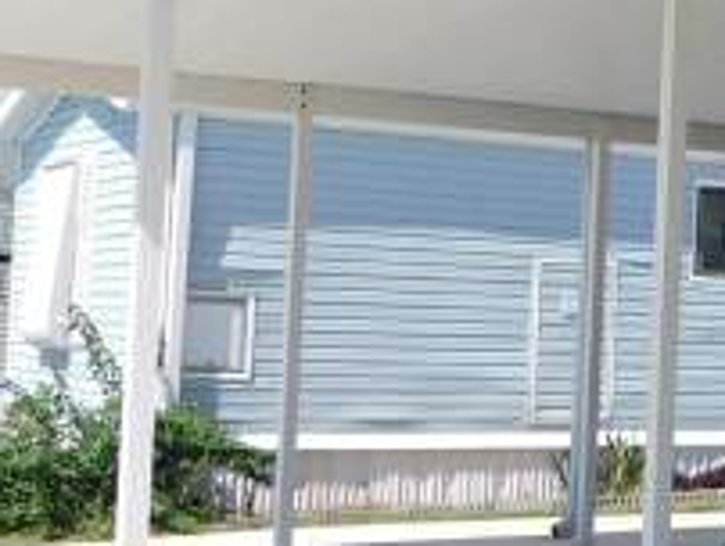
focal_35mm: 91
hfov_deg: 20.5
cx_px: 800
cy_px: 208
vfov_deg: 16.3
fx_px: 1908
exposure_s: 1/400
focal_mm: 4
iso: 125
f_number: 6
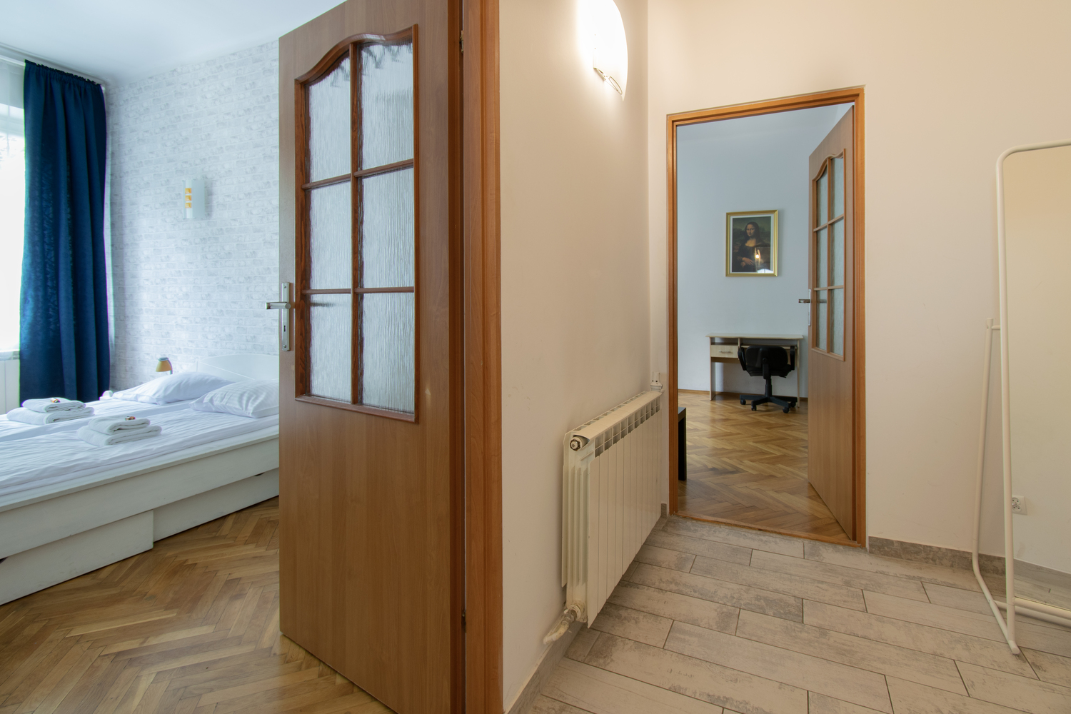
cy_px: 357
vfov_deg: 77.3
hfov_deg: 100.4
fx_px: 446
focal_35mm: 15
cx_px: 536
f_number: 6.3
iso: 100
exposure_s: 1/2
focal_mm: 10
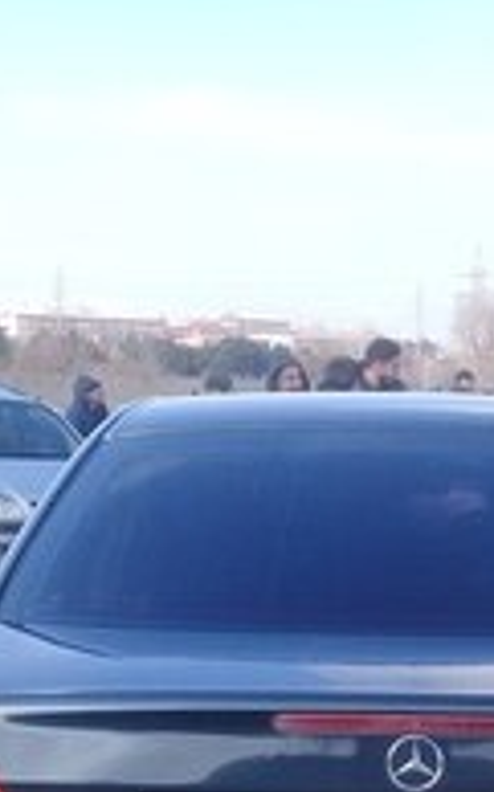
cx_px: 425
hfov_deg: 15.4
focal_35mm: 84
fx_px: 1812
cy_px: 886
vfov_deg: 23.1
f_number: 2.2
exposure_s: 1/524
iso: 50
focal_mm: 3.3
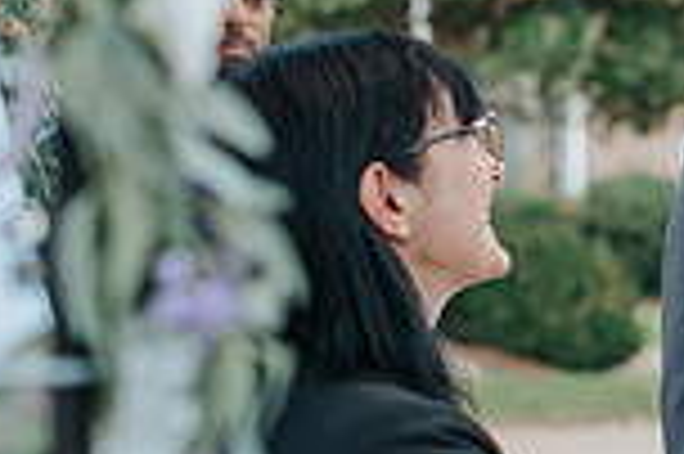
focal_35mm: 191
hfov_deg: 10.3
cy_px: 52
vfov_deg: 7.2
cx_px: 1089
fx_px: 3625
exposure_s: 1/500
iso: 200
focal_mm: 50
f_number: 2.5
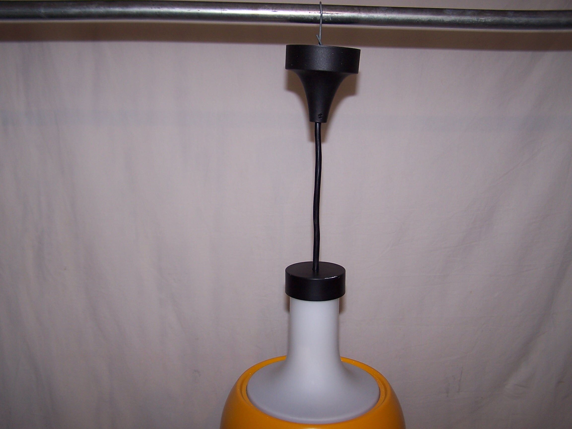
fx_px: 628
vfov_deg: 37.7
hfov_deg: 49.0
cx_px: 286
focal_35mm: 38
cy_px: 214
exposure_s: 1/60
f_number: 2.8
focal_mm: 6.3
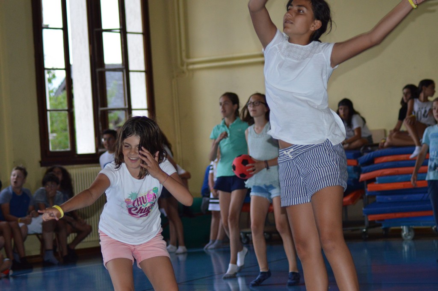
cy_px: 146
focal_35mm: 105
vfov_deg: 13.0
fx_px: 1276
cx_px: 219
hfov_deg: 19.5
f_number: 4
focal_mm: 70
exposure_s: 1/200
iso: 1400
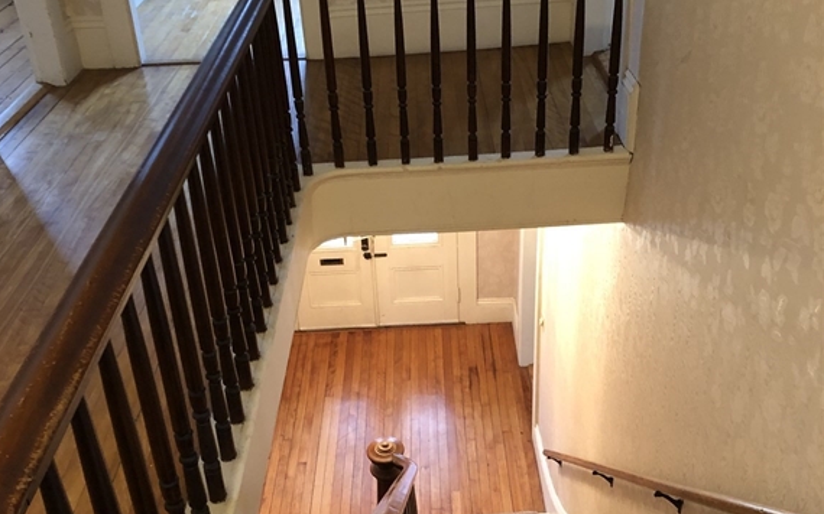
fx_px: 898
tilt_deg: -30.7
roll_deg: +2.3
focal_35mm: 40
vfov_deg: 32.0
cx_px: 409
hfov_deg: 49.3
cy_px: 266
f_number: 1.8
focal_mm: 4
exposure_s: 1/9
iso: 100
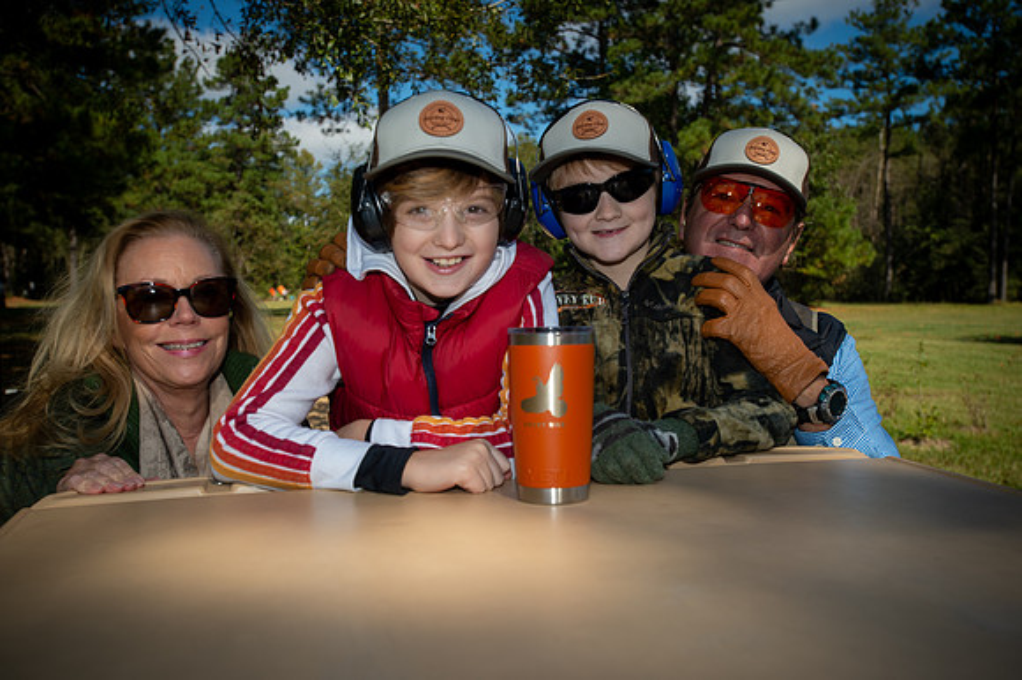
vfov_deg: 37.8
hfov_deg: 54.5
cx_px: 511
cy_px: 340
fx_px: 993
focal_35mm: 35
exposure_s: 1/250
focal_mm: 35
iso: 80
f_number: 5.6
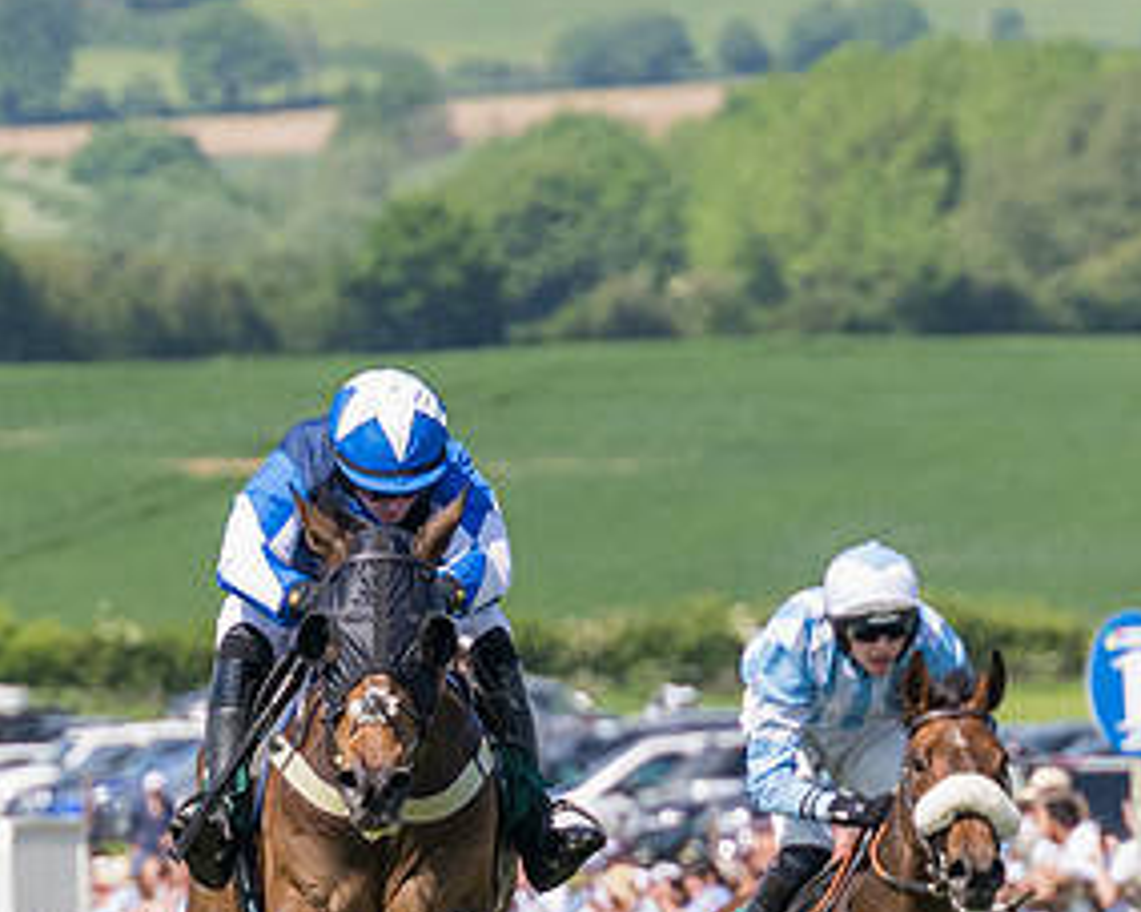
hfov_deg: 3.1
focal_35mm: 615
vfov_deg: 2.5
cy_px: 770
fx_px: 20761
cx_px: 608
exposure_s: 1/2500
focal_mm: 140
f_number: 4
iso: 400
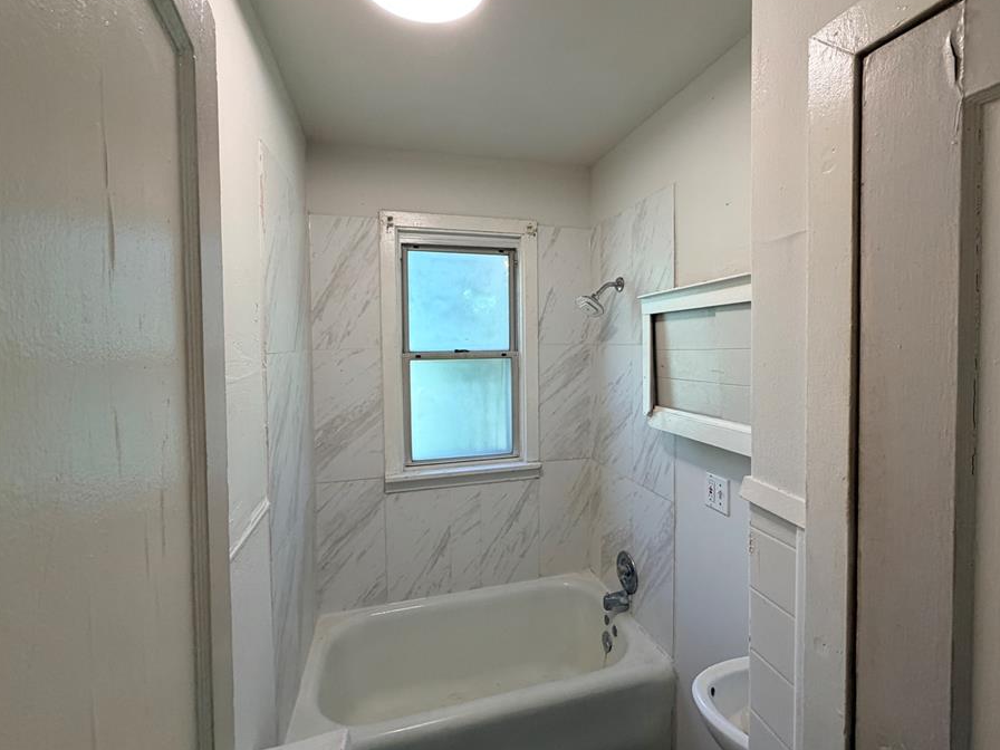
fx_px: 462
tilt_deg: -2.5
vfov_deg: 78.1
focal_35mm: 16
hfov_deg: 94.4
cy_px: 358
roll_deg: +0.8
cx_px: 528
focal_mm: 2.22
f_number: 2.2
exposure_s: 1/120
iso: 250
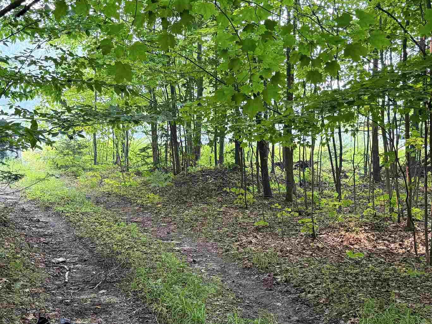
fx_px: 674
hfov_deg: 35.5
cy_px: 207
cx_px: 187
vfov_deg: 26.9
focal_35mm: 54
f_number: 1.78
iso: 200
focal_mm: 6.76
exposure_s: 1/193
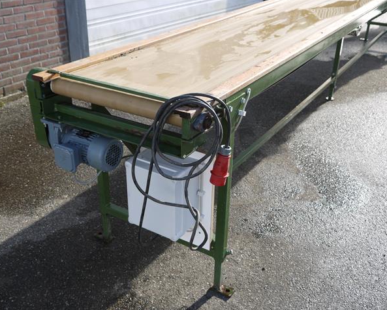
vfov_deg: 37.4
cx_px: 180
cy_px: 155
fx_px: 458
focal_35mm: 40
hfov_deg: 45.7
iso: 100
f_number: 5.6
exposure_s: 1/200
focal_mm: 19
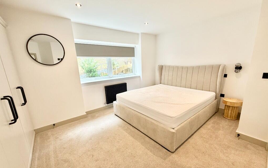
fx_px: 110
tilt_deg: -12.5
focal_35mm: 15
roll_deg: +1.9
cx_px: 134
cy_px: 89
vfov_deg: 74.7
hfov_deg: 101.5
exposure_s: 1/100
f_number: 2.2
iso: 125
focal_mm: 2.22
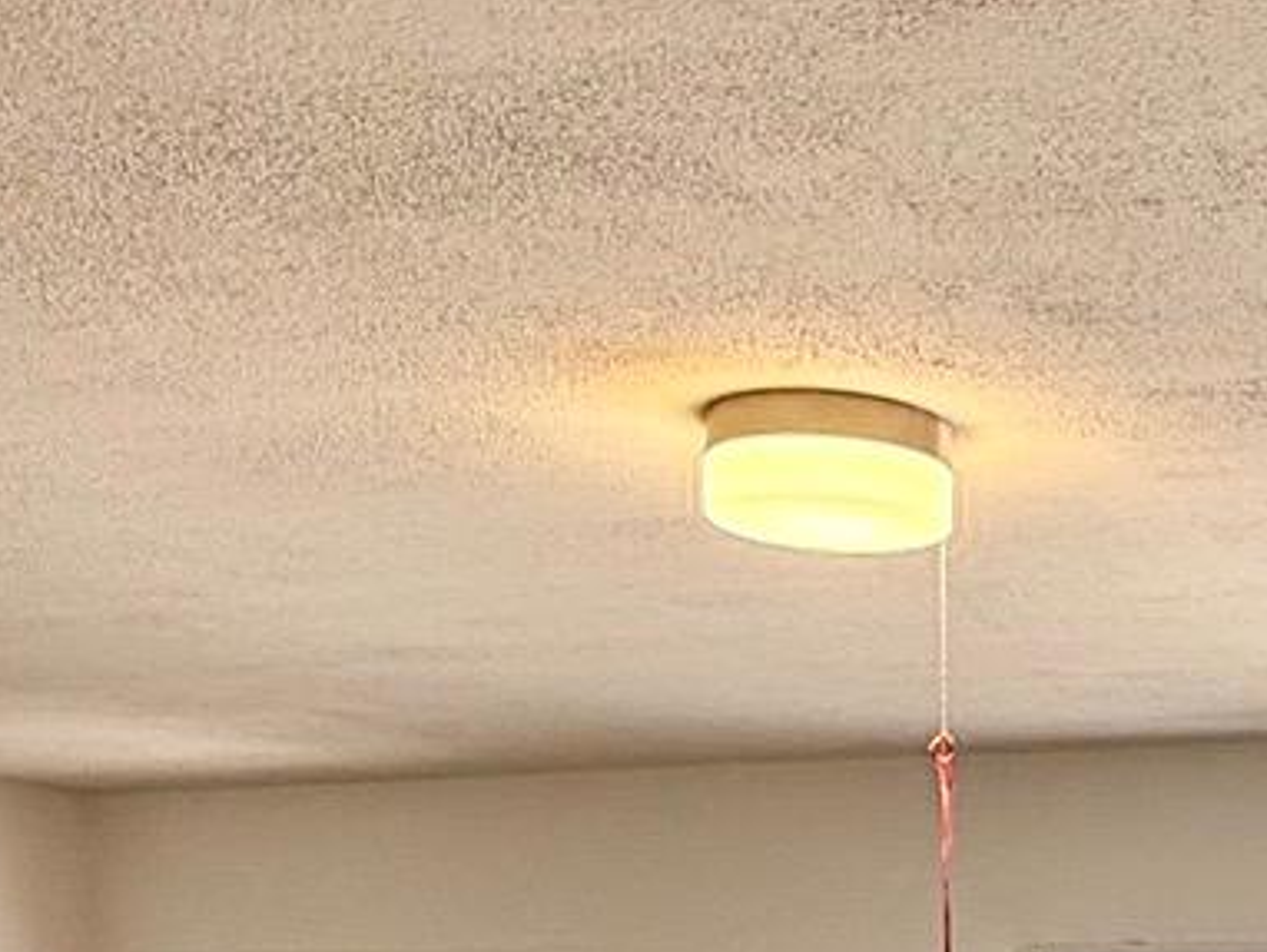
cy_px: 1526
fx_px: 2747
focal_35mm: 75
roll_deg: -0.7
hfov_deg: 24.4
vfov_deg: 17.3
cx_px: 1350
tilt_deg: -7.7
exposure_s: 1/120
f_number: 2.2
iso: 80
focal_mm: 2.22
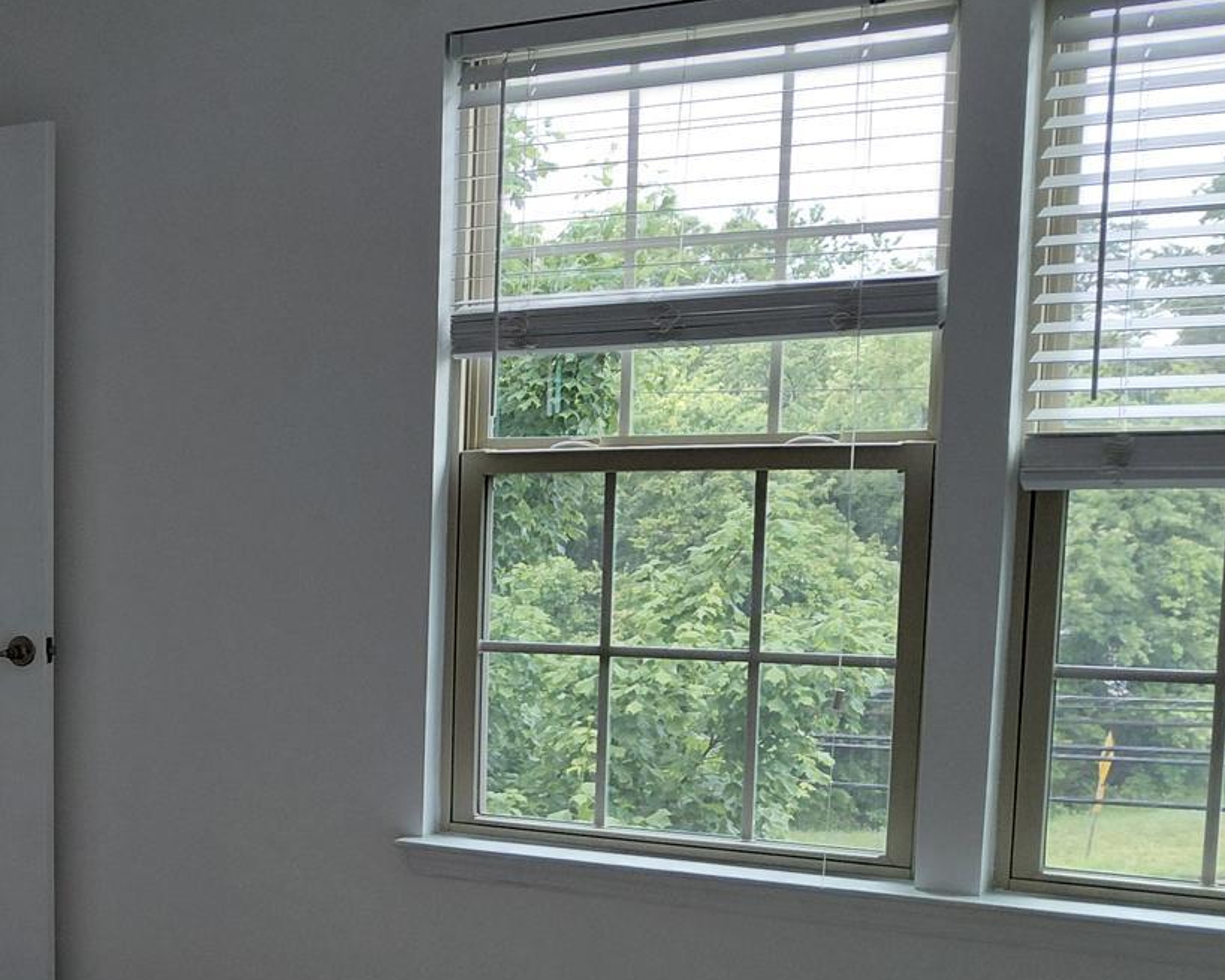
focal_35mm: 61
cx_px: -287
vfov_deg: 24.5
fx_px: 2211
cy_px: 808
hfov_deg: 27.0
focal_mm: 4.69
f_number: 1.8
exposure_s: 1/60
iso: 160
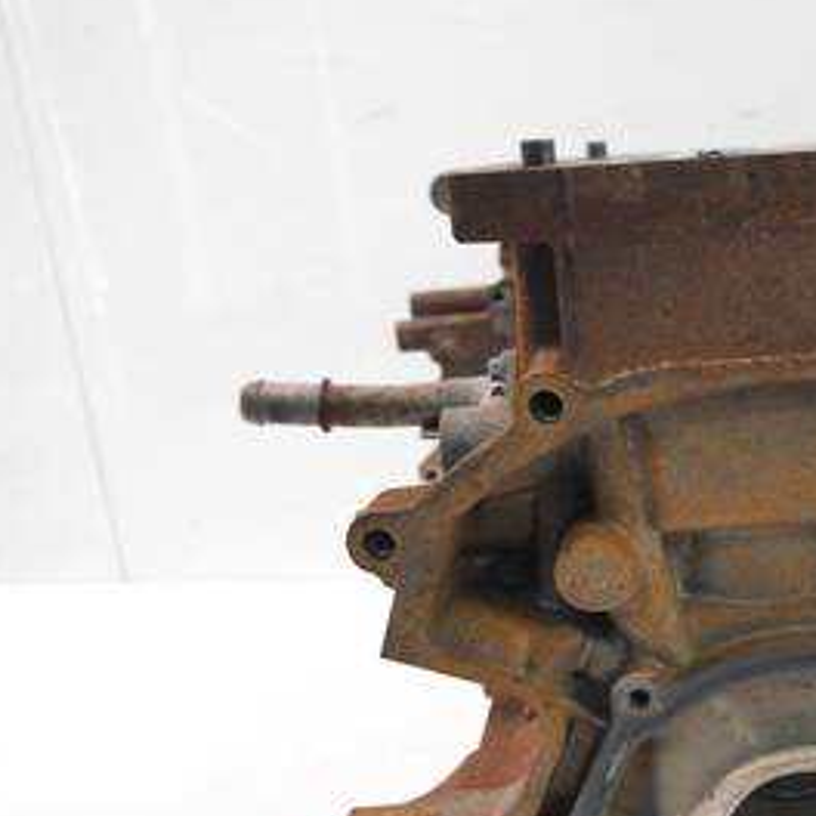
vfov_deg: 37.2
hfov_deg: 35.8
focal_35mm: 45
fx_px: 1200
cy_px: 532
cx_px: 702
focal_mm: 14
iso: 800
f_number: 3.5
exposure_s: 1/60
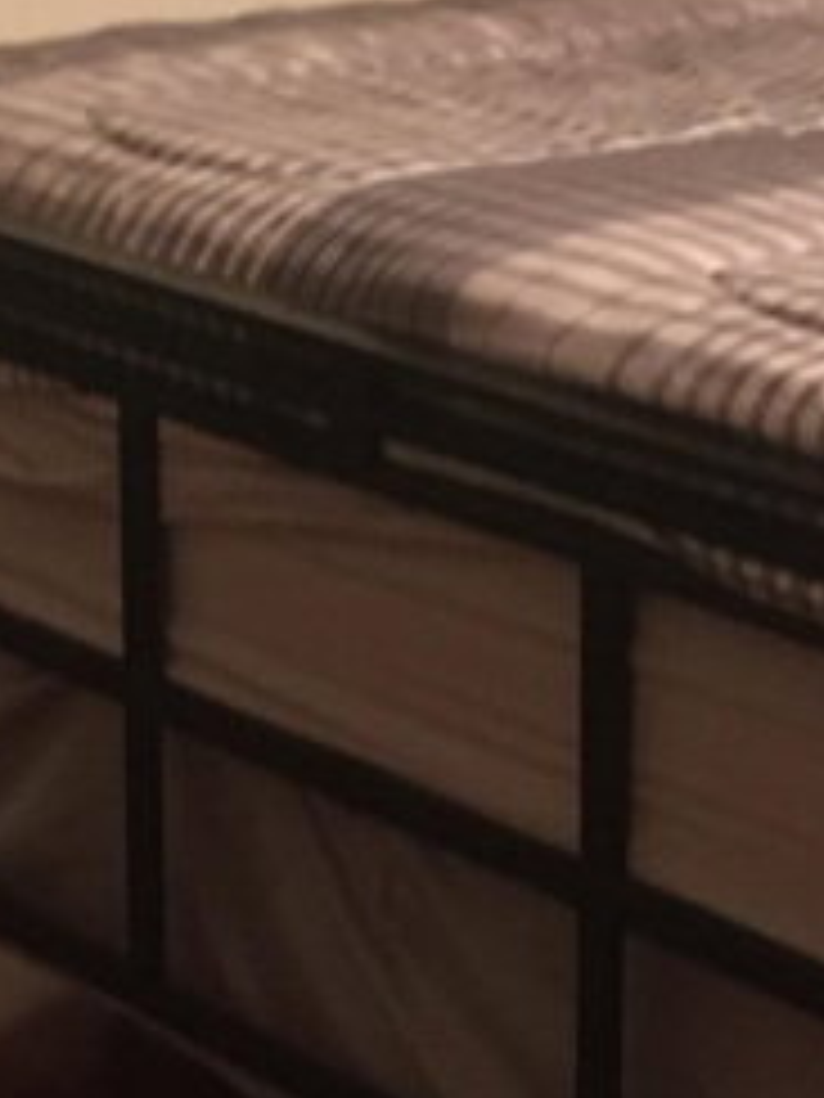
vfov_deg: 15.5
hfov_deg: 11.6
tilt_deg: -13.9
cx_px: 230
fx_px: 4031
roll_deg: +0.0
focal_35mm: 127
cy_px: 371
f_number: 2.2
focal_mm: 4.15
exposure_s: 1/15
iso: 400
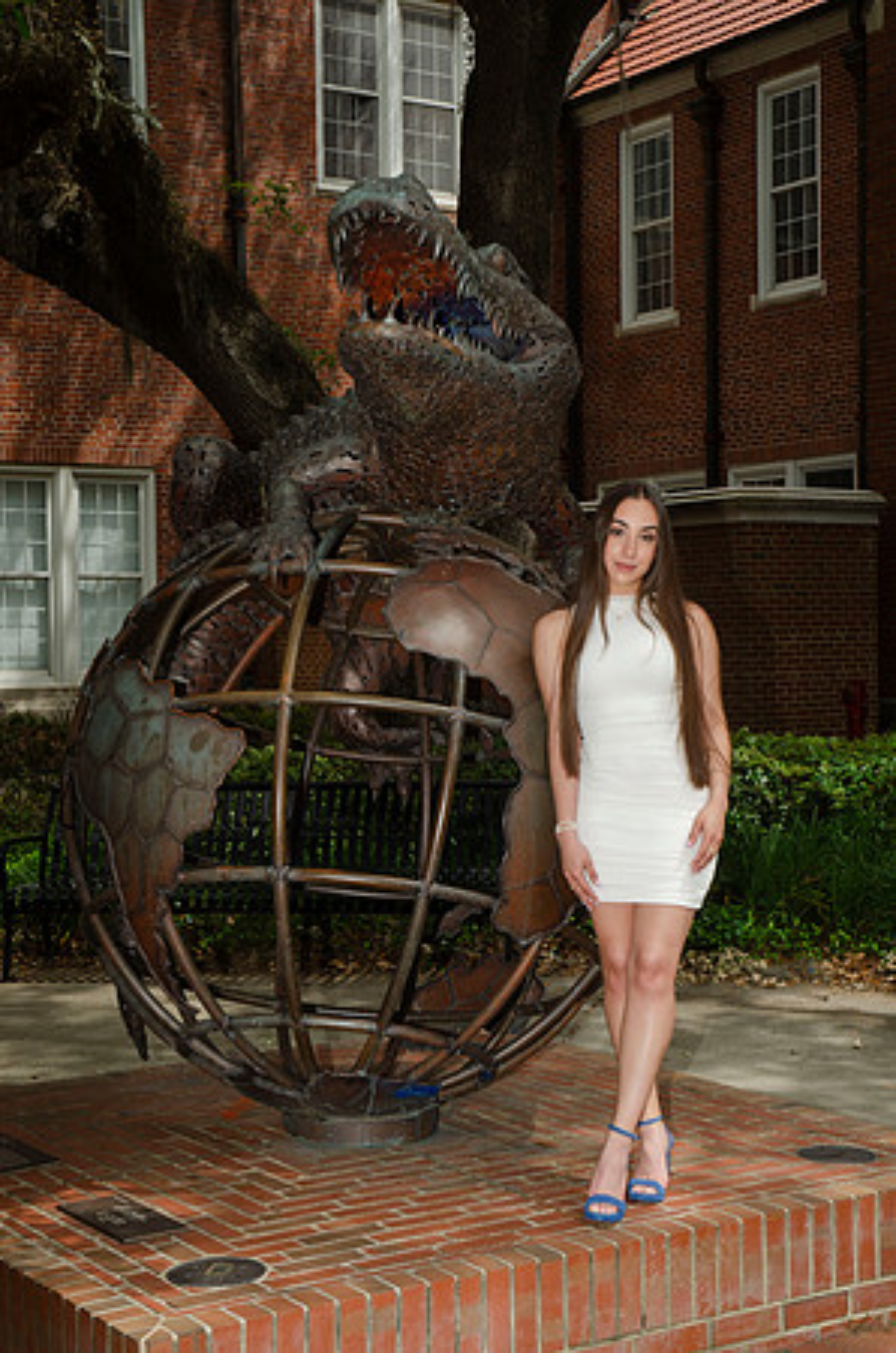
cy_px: 676
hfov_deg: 23.7
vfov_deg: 35.1
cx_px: 448
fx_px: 2138
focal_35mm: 57
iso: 100
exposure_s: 1/250
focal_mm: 38
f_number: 7.1
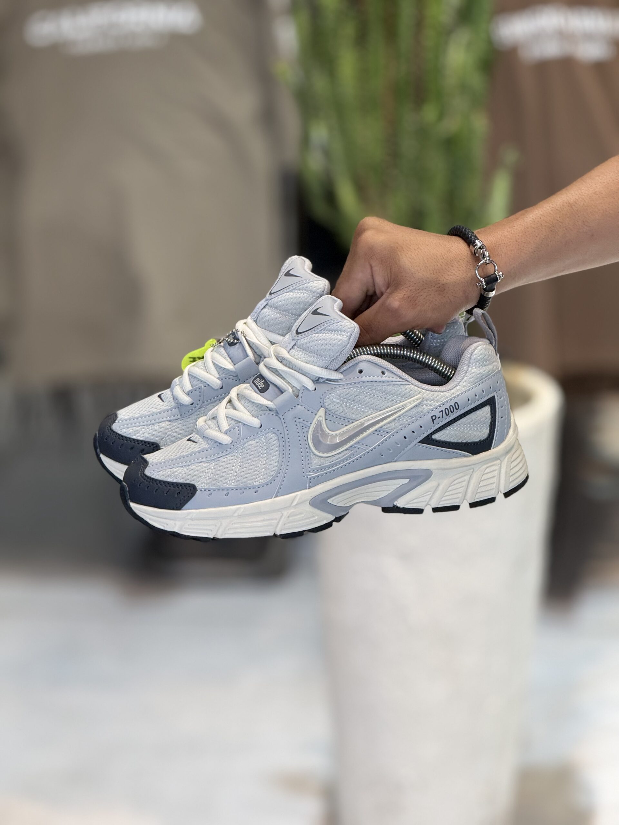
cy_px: 412
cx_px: 310
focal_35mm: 120
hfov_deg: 12.3
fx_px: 2861
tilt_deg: -15.5
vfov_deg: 16.4
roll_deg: -1.3
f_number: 2.8
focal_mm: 15.66
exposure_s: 1/100
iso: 125
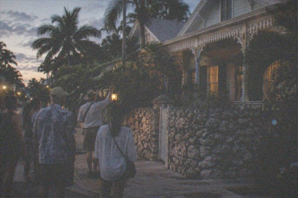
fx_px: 405
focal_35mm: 49
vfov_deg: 27.5
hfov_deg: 40.4
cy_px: 99
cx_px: 149
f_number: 9
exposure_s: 1/25
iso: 6400
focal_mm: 49
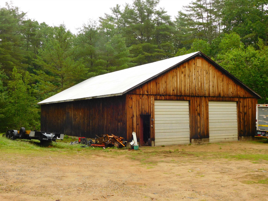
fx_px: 348
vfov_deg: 32.2
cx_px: 134
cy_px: 100
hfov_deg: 42.1
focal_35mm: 45
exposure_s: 1/200
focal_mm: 8
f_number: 3.7
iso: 125
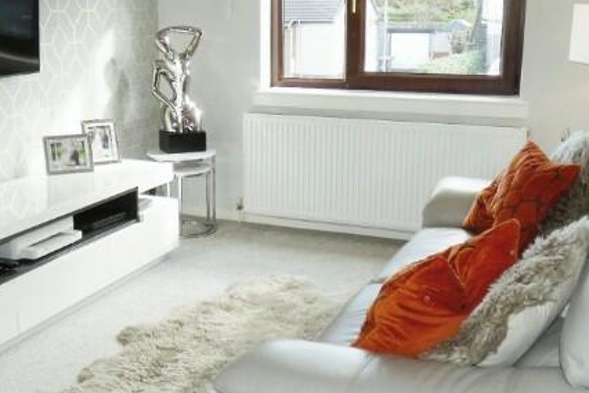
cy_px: 208
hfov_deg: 39.4
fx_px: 818
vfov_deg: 27.0
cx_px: 238
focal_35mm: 50
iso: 100
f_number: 2.8
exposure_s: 1/60
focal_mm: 3.6
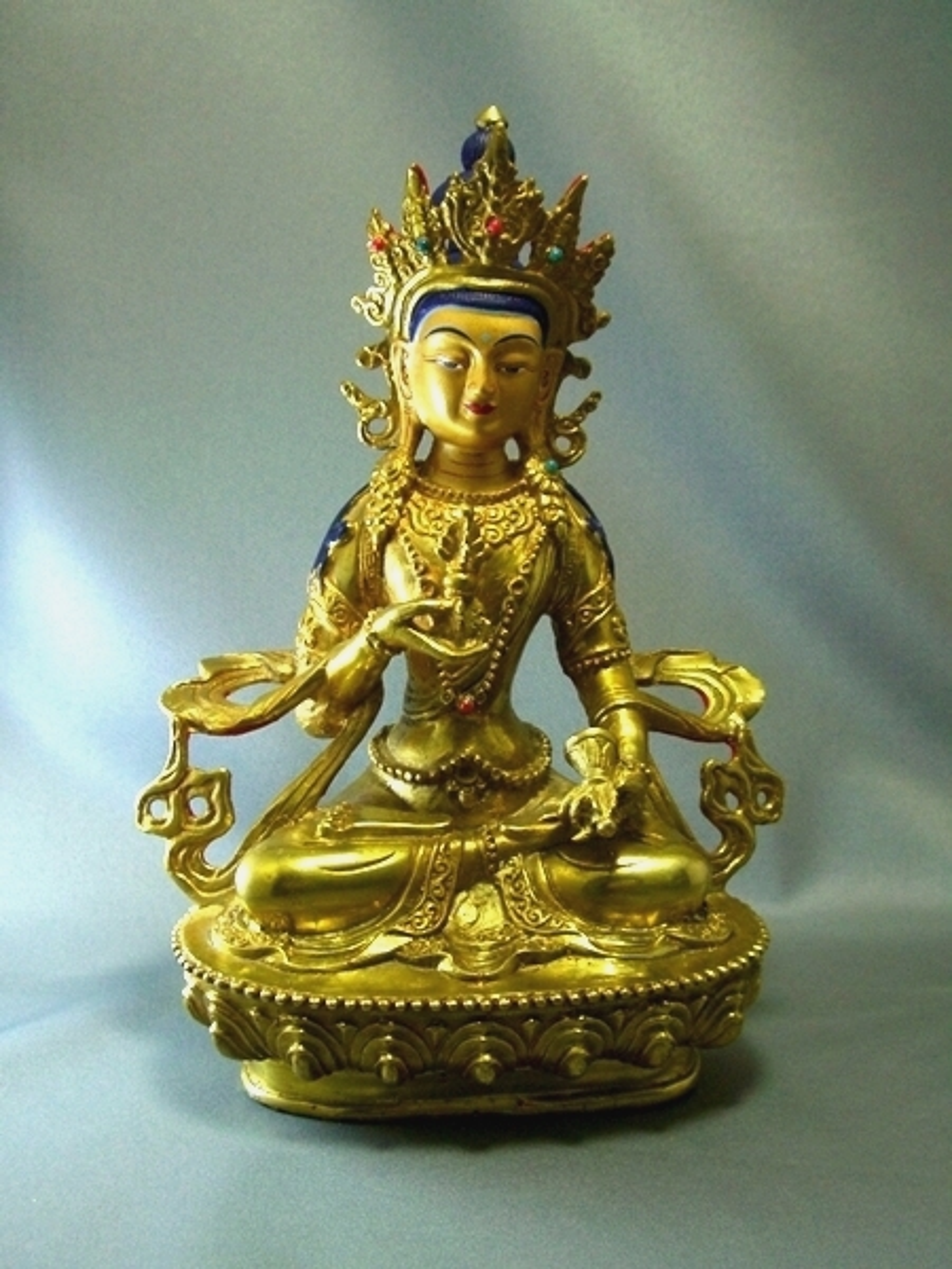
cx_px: 476
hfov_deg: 37.7
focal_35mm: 38
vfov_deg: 49.0
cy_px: 634
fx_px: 1393
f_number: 2.8
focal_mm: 7.9
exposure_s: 1/100
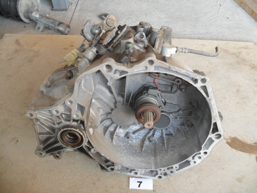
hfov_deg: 52.6
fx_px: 260
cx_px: 128
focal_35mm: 35
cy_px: 96
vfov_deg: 40.7
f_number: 3
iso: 200
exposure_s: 1/45
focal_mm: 6.3
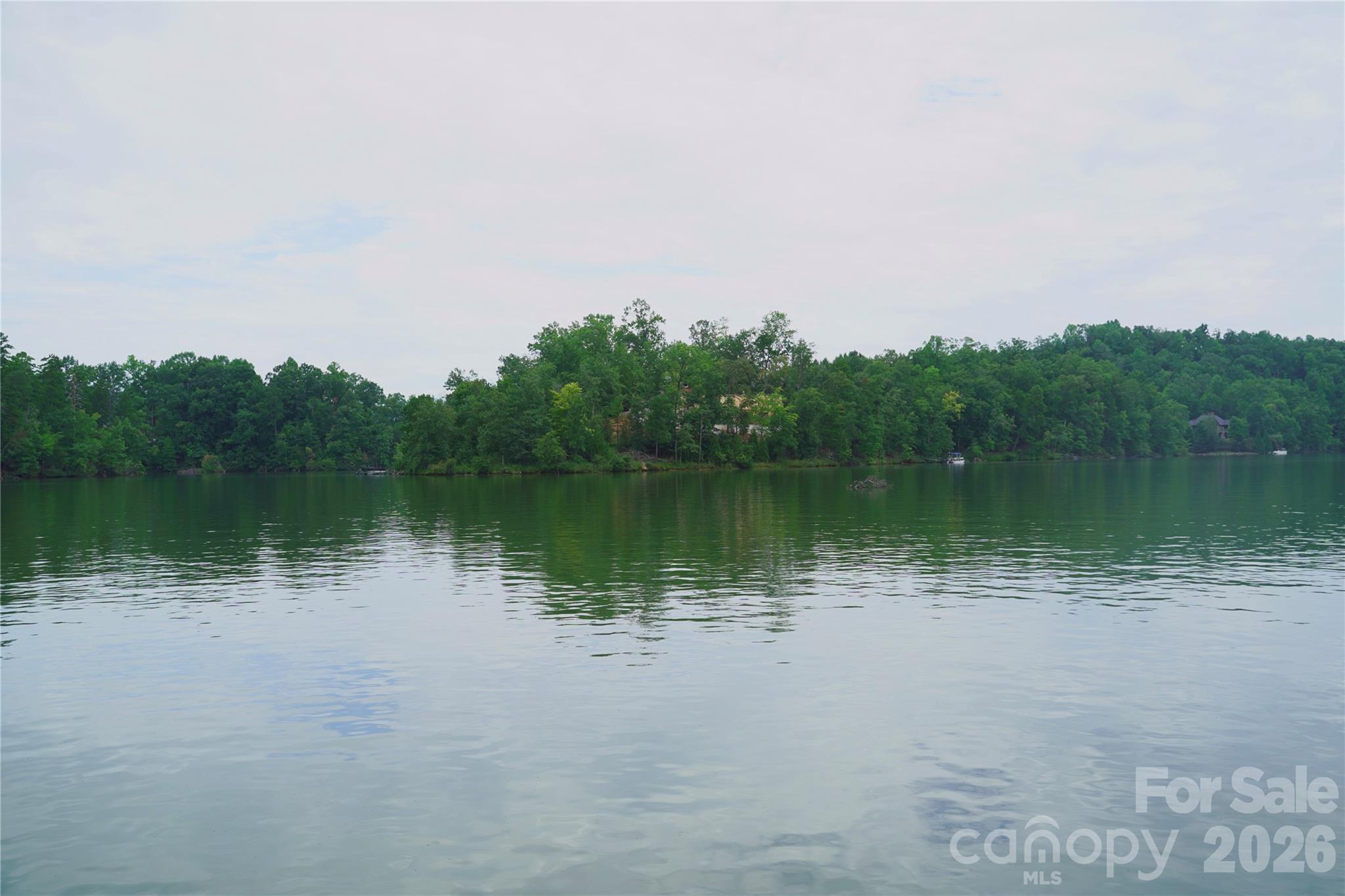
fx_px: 1046
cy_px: 448
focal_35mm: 28
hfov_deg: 65.5
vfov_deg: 46.4
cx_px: 672
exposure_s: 1/400
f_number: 4.5
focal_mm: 28
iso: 125
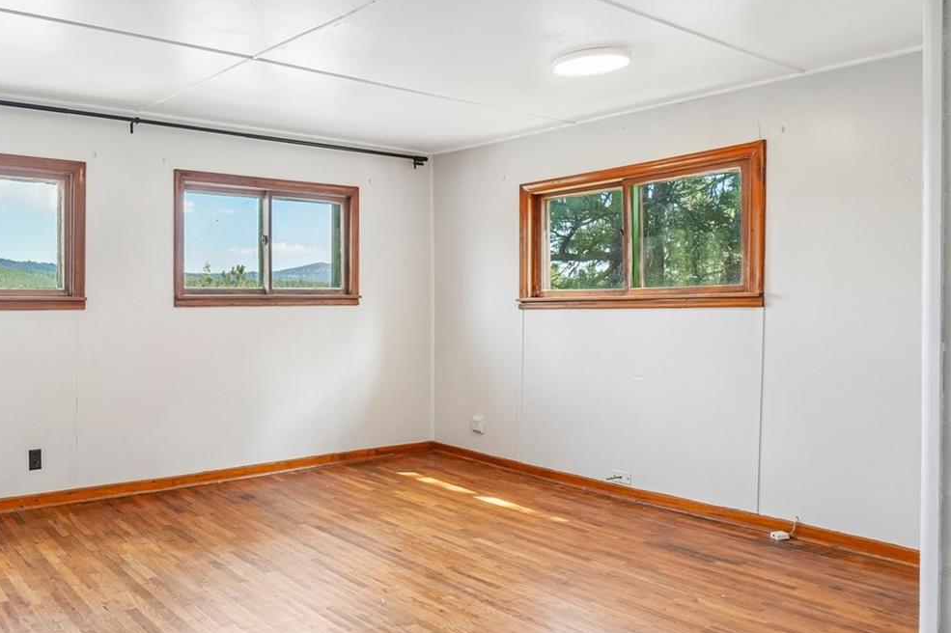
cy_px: 325
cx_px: 226
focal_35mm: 27
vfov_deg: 48.2
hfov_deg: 63.4
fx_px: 708
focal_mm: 11
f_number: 8
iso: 400
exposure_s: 1/30
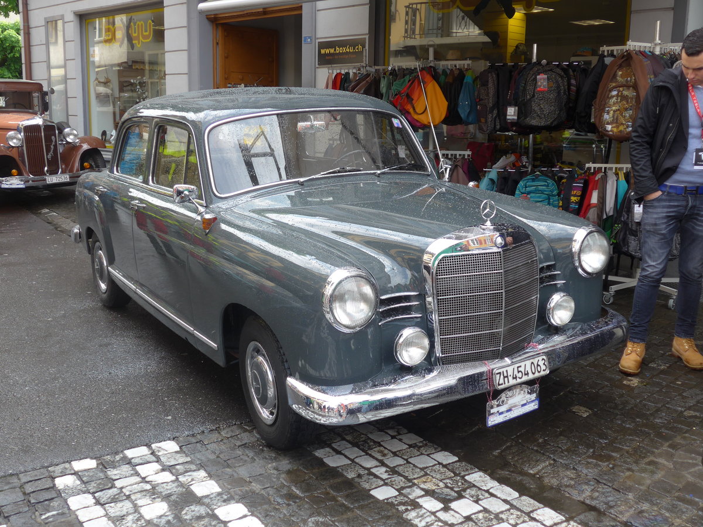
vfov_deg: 36.8
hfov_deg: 47.9
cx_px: 352
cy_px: 264
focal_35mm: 39
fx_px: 792
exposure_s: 1/250
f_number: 2.8
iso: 80
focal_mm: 8
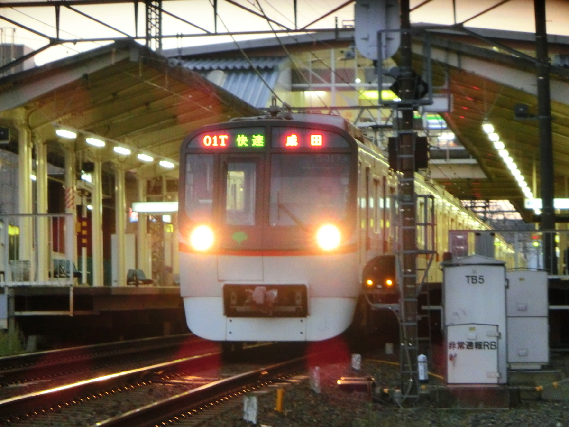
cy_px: 214
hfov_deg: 8.2
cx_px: 284
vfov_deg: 6.2
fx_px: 3945
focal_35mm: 240
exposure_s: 1/50
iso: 800
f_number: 5.8
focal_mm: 42.43
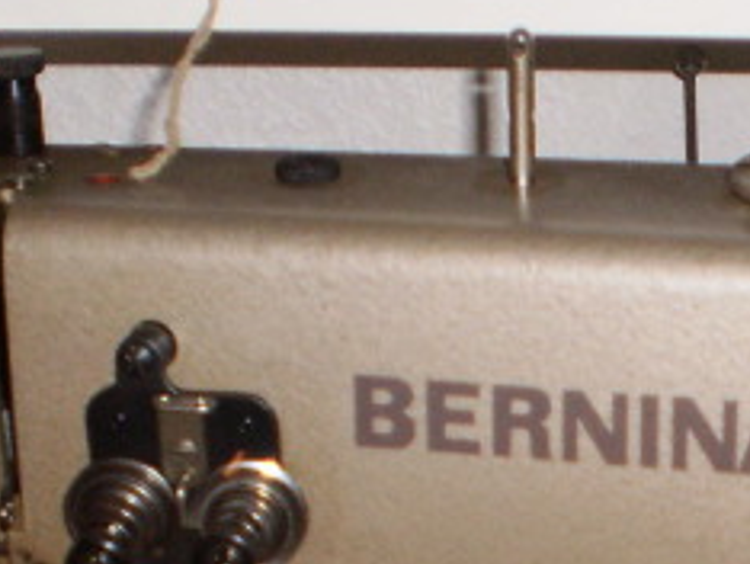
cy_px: 759
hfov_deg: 15.5
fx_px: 2668
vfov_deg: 11.7
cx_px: 878
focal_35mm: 123
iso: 125
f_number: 3.1
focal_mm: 6.3
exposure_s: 1/30
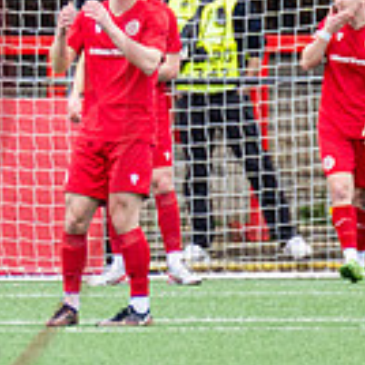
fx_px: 18765
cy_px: 117
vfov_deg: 1.1
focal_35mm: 1573
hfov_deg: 1.1
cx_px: -593
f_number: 4
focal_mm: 200
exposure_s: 1/1250
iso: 800
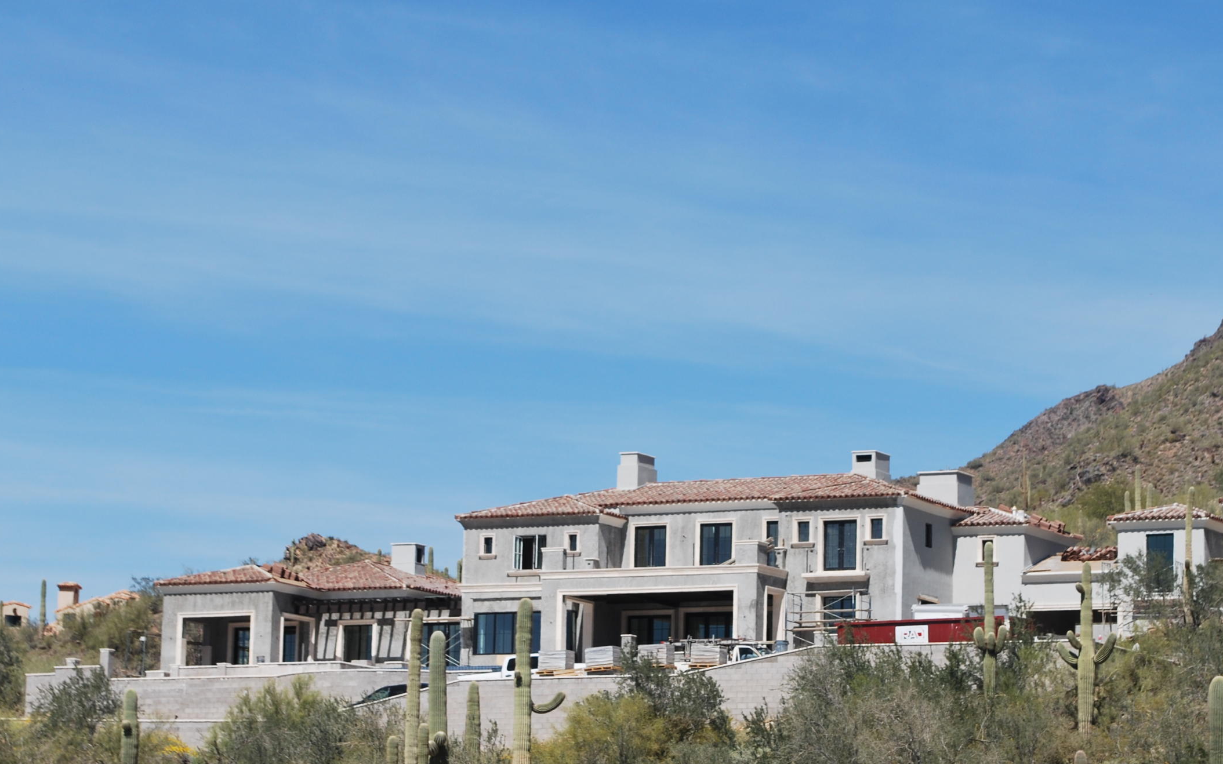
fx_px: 3990
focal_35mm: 120
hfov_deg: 17.4
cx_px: 669
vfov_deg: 10.9
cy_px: 401
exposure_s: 1/320
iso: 100
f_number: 9
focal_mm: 55
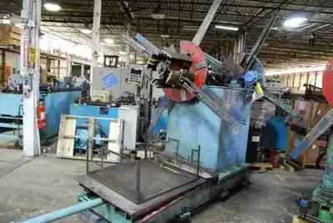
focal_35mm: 27
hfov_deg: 67.3
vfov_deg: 48.0
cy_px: 112
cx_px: 166
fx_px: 250
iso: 1600
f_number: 3.5
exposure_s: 1/15
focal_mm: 18
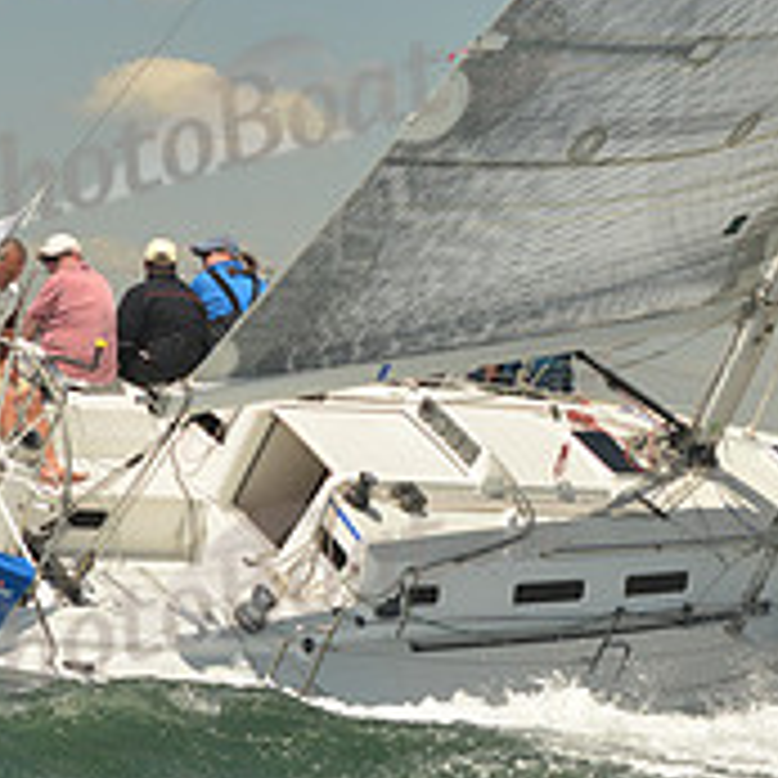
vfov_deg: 8.8
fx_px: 5060
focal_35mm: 199
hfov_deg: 8.7
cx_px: 800
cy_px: 299
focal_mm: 70
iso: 400
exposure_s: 1/800
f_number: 5.6
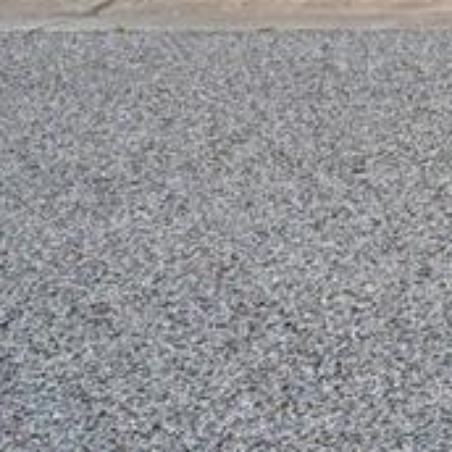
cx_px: 1068
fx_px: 1344
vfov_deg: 16.3
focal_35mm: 91
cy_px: -344
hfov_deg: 13.8
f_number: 8
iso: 200
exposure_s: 1/1250
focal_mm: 18
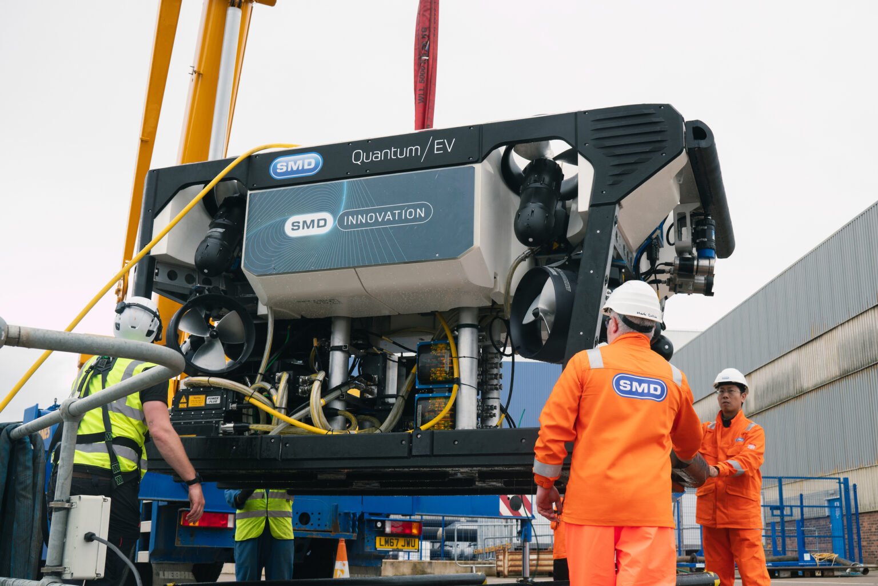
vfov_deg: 34.8
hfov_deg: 50.4
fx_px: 933
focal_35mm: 38
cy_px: 314
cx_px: 470
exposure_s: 1/100
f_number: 5.6
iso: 100
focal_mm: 23.8
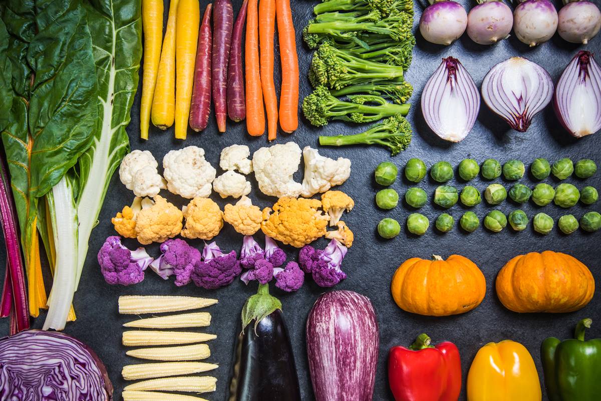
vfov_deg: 35.1
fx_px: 634
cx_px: 300
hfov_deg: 50.7
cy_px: 200
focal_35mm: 38
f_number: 9
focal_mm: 38
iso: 160
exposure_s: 1/100
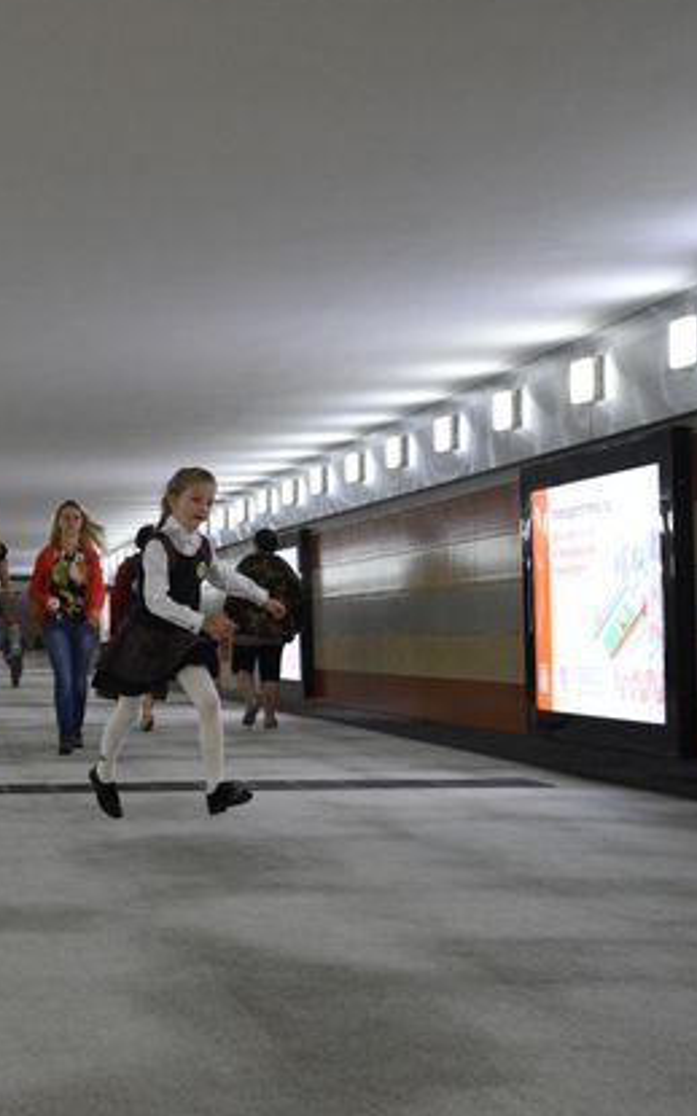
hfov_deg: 20.8
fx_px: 1825
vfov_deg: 34.0
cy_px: 586
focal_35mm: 60
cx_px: -30
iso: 3200
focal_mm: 35
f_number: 5.6
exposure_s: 1/250
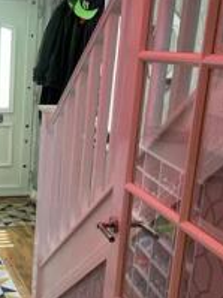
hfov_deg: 25.6
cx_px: 19
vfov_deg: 34.9
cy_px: 176
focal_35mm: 55
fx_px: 473
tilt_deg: -15.0
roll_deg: -2.7
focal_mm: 5.1
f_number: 1.6
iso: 100
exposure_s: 1/81
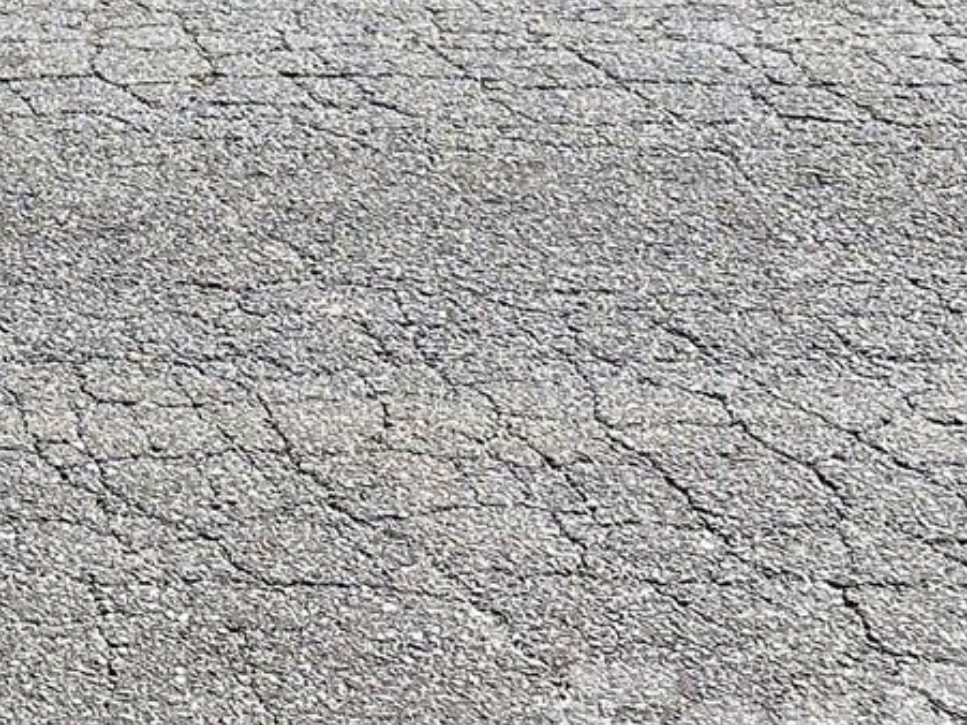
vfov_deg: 11.7
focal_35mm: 118
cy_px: -562
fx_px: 3295
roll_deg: -0.5
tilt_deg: -6.8
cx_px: -941
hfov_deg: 14.1
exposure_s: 1/1898
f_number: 1.8
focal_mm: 4.25
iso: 32
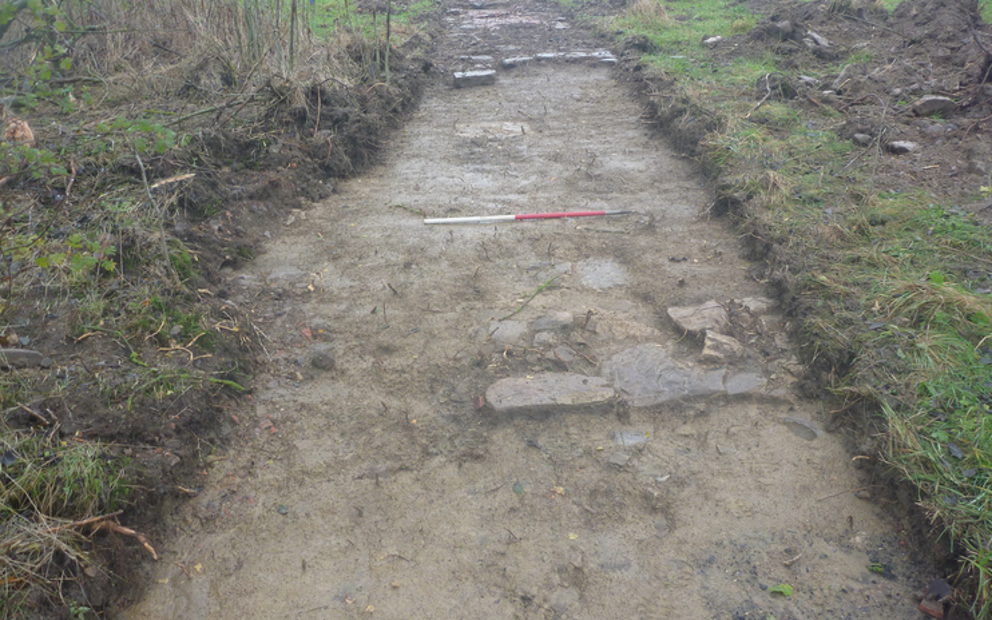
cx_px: 500
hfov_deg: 62.9
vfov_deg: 41.8
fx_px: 811
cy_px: 287
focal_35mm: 30
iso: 80
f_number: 3.3
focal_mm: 4.9
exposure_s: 1/40
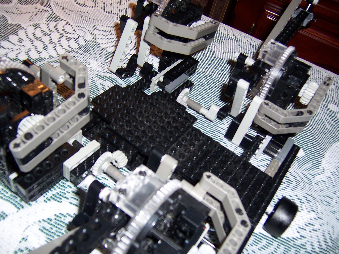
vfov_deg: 42.9
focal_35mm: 33
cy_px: 127
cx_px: 170
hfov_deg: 55.4
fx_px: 323
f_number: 2.8
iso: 80
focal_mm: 5.5
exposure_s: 1/60
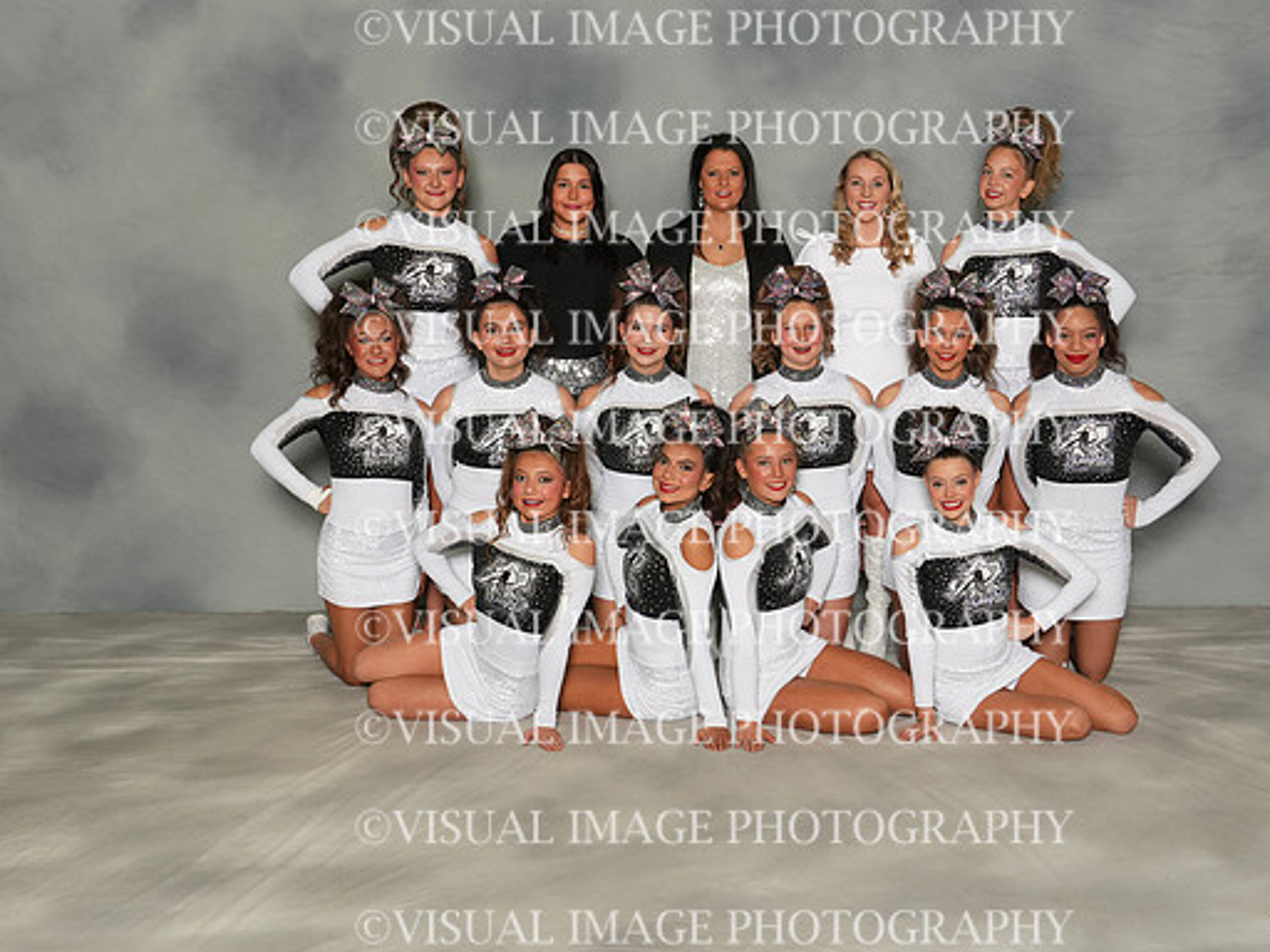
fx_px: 1798
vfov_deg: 29.7
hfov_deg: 38.8
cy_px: 477
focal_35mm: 49
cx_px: 714
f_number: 8
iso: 800
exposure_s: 1/80
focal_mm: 30
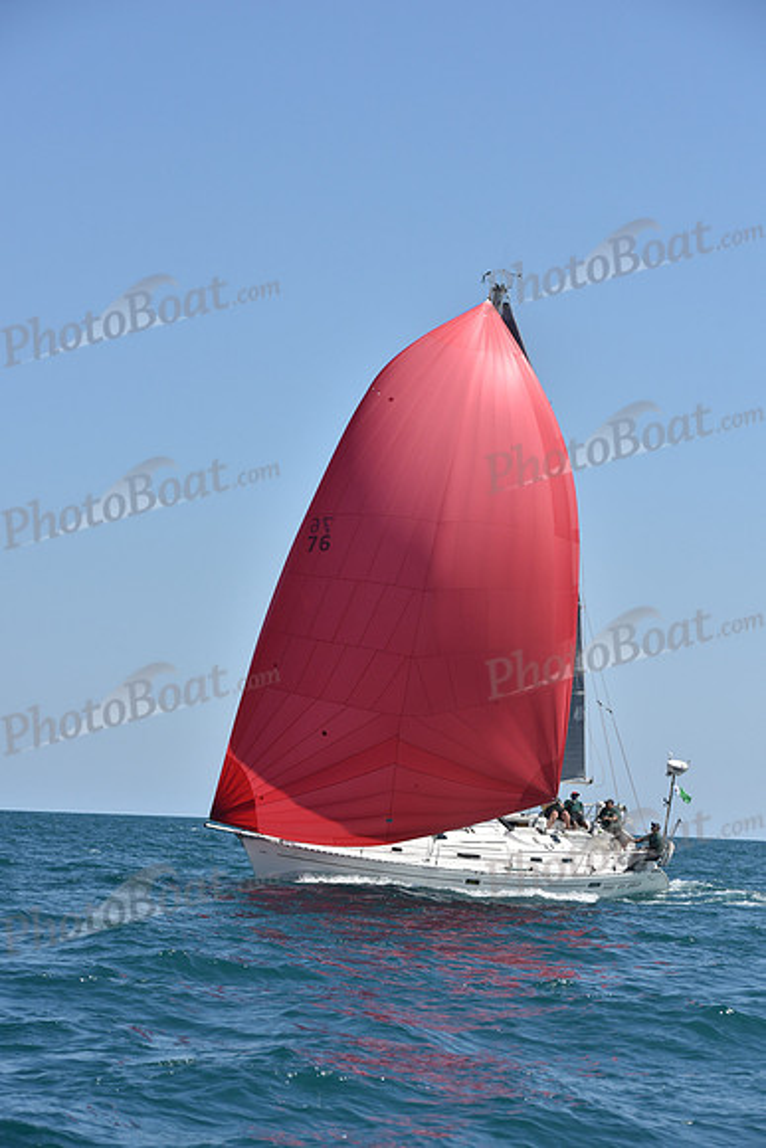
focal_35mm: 98
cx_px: 383
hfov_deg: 14.0
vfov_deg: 20.8
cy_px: 574
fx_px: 3126
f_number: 6.3
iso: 250
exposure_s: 1/1600
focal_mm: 98
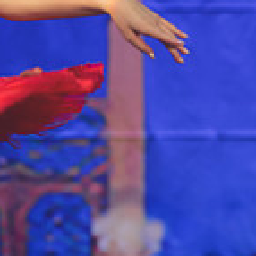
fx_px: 5756
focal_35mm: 688
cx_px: 301
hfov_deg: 2.5
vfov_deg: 2.5
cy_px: 47
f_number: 2.8
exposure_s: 1/320
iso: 900
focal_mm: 200
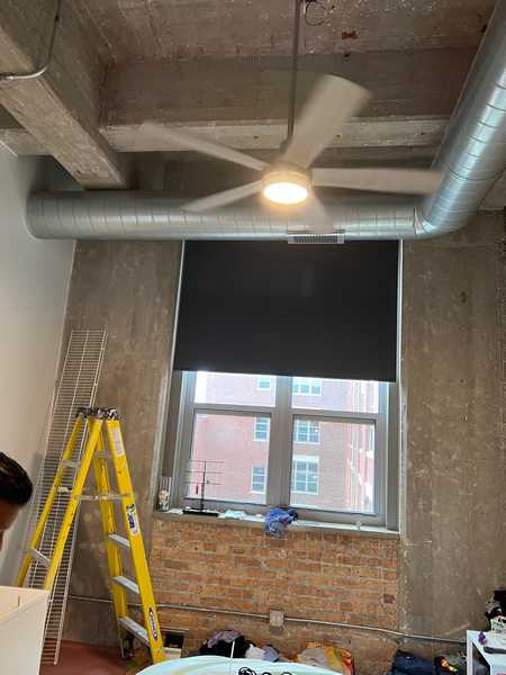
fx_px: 507
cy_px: 338
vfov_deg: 67.3
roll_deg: -3.9
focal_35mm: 26
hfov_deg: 53.1
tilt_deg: +11.6
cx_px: 253
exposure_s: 1/60
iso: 160
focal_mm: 5.7
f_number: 1.5
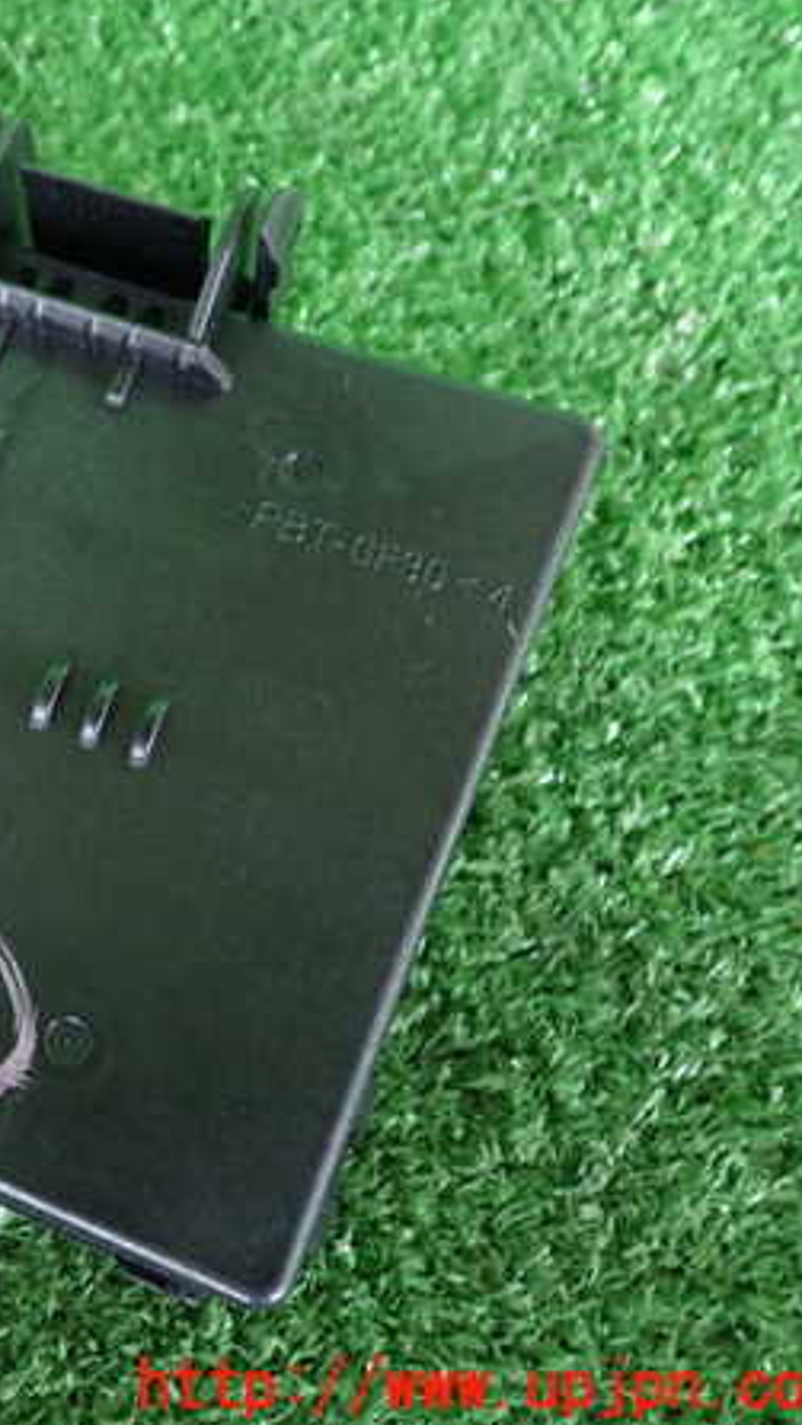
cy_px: 709
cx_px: -99
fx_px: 1663
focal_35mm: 44
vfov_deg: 46.4
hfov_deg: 25.0
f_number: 2.3
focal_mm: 5.4
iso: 640
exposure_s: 1/30
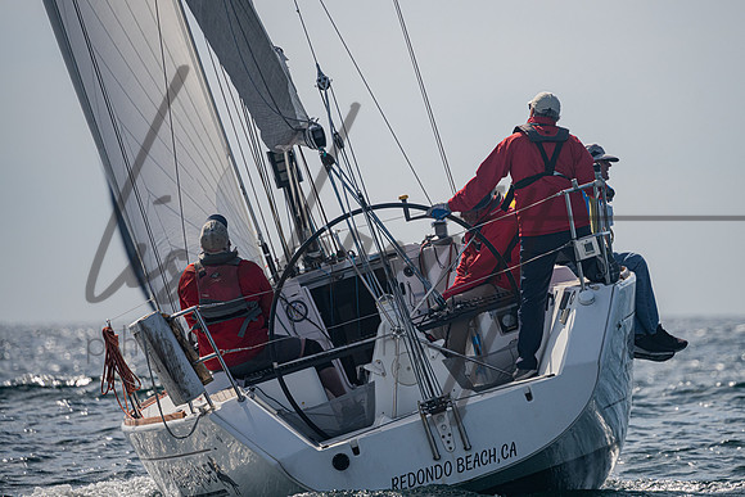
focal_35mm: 491
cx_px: 457
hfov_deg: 4.2
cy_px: 192
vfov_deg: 2.8
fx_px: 10163
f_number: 6.3
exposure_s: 1/3200
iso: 320
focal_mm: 400
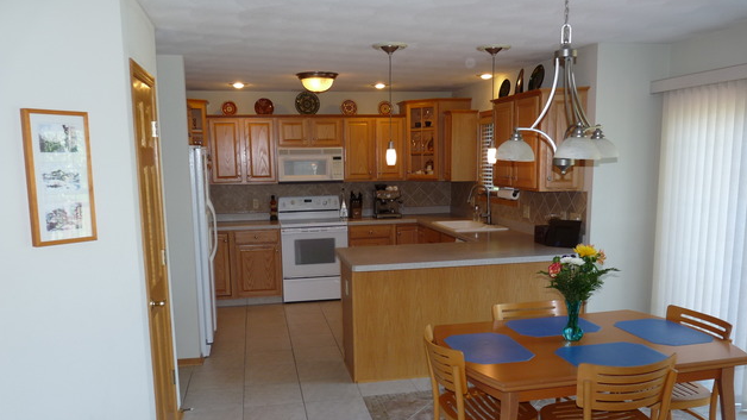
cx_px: 377
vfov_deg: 38.7
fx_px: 594
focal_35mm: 30
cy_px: 261
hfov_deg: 64.3
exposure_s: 1/30
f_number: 2.8
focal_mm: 4.8
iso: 100
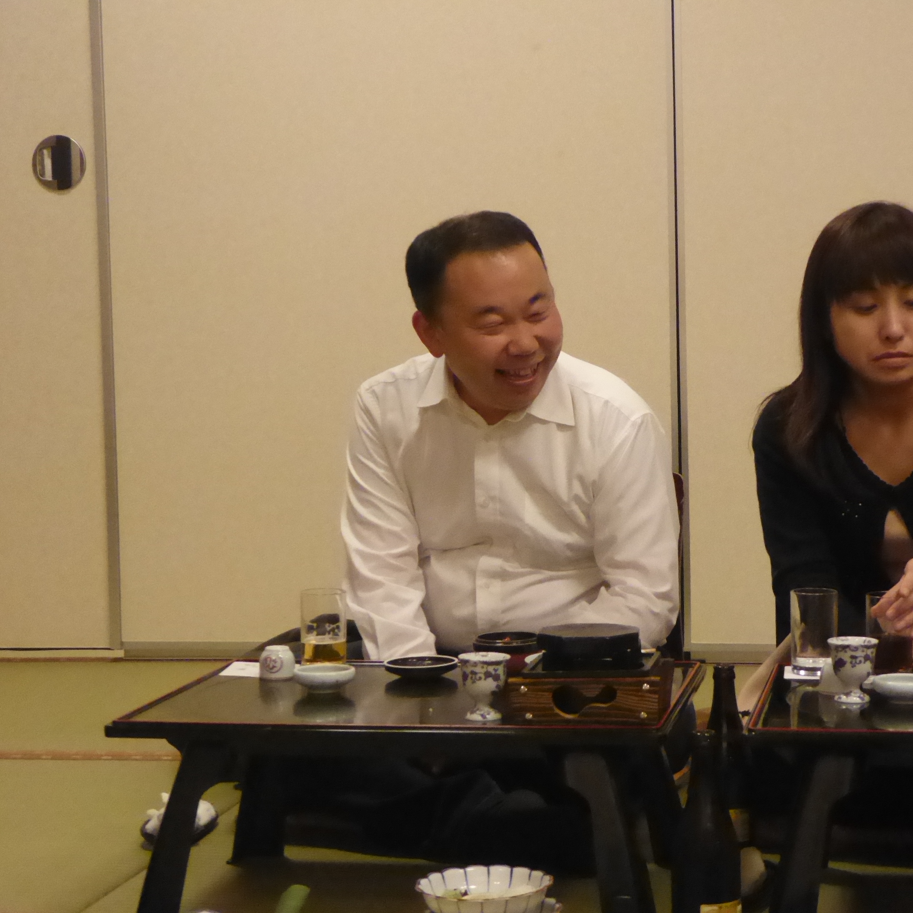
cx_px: 603
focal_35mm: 77
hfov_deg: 22.4
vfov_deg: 22.5
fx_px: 2298
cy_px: 457
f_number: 4.3
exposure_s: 1/50
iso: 1600
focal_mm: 10.9
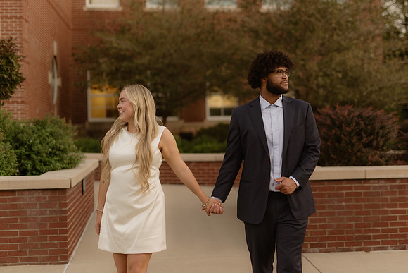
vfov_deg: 24.3
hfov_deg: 35.8
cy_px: 125
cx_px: 225
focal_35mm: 56
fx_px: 632
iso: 250
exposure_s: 1/320
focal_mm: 50
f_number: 1.4
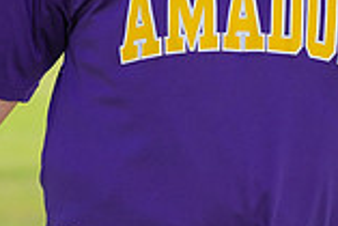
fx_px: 7931
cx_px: 207
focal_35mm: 844
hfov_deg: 2.4
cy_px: -125
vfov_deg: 1.6
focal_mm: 229
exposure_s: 1/250
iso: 100
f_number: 8
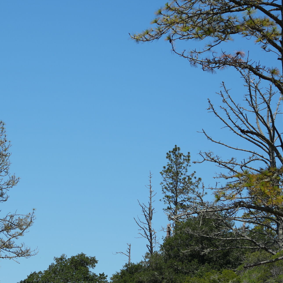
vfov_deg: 12.2
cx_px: -15
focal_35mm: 143
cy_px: 179
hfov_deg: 12.0
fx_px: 1323
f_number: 5
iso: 100
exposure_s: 1/640
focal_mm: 50
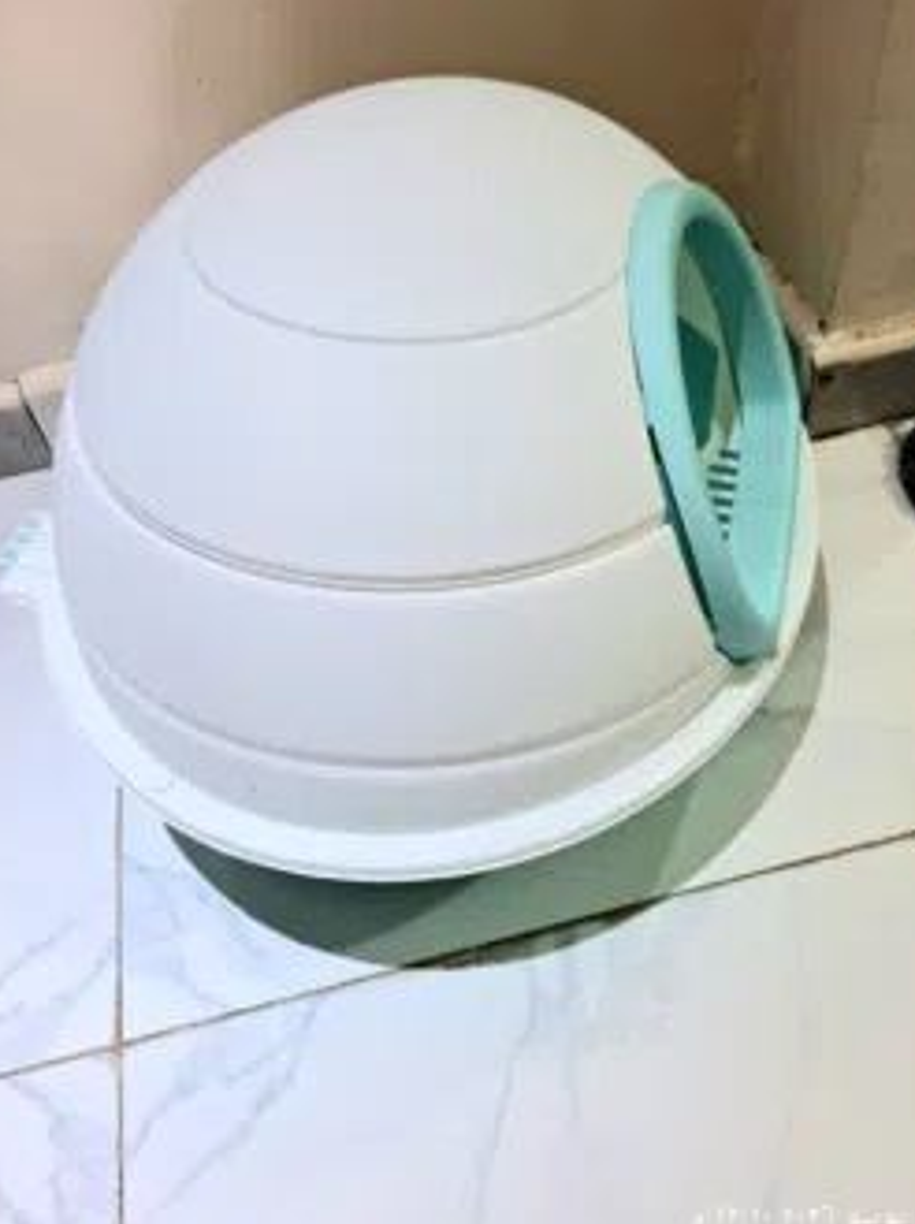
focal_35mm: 28
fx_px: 989
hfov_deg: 49.7
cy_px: 554
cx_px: 458
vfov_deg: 63.4
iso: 160
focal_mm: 5.54
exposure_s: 1/50
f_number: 1.8
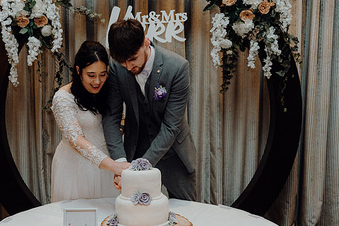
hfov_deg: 42.6
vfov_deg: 29.2
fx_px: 433
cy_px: 133
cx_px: 136
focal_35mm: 46
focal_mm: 37
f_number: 3.5
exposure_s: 1/200
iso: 2500
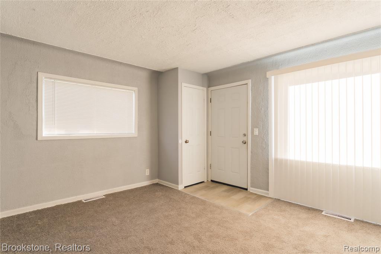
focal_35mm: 18
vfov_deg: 66.8
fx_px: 193
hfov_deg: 89.4
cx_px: 190
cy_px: 127
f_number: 16
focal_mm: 18.2
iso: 200
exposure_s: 1/20
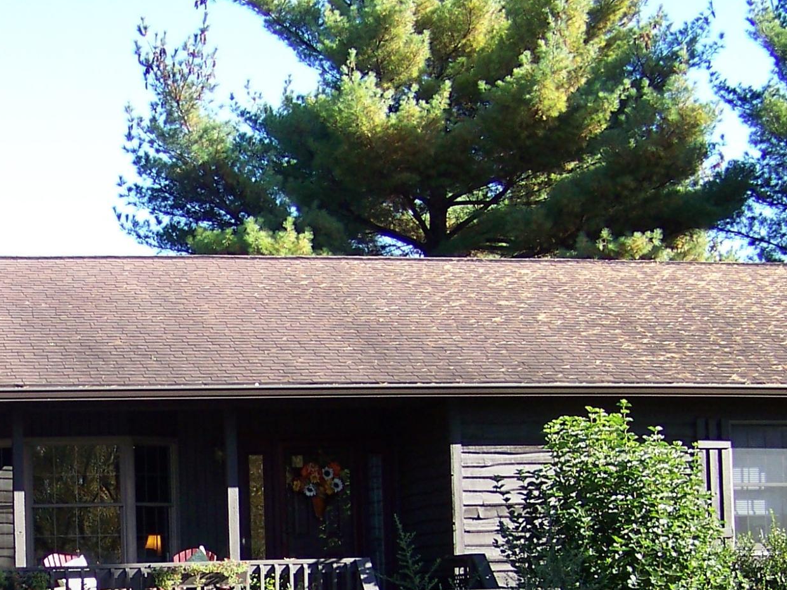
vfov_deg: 16.6
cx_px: 74
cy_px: 579
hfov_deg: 22.0
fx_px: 1978
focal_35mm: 87
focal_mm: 5.85
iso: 64
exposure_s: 1/160
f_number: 2.8
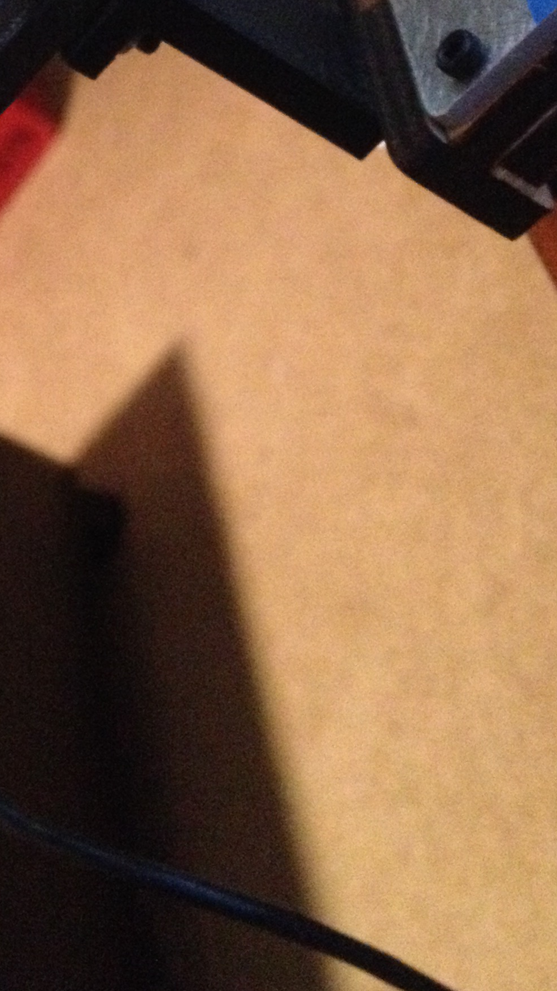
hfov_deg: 16.8
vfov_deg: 28.8
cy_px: 132
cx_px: 81
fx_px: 1864
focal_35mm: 71
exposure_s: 1/15
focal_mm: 4.28
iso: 800
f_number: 2.4
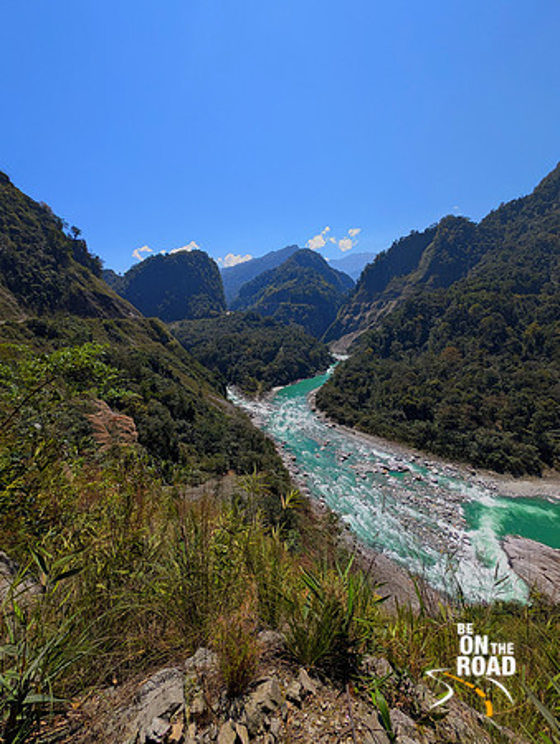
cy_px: 372
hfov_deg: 94.7
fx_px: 258
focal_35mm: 12
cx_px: 280
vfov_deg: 110.4
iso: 42
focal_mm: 2.23
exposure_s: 1/1692
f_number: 1.95
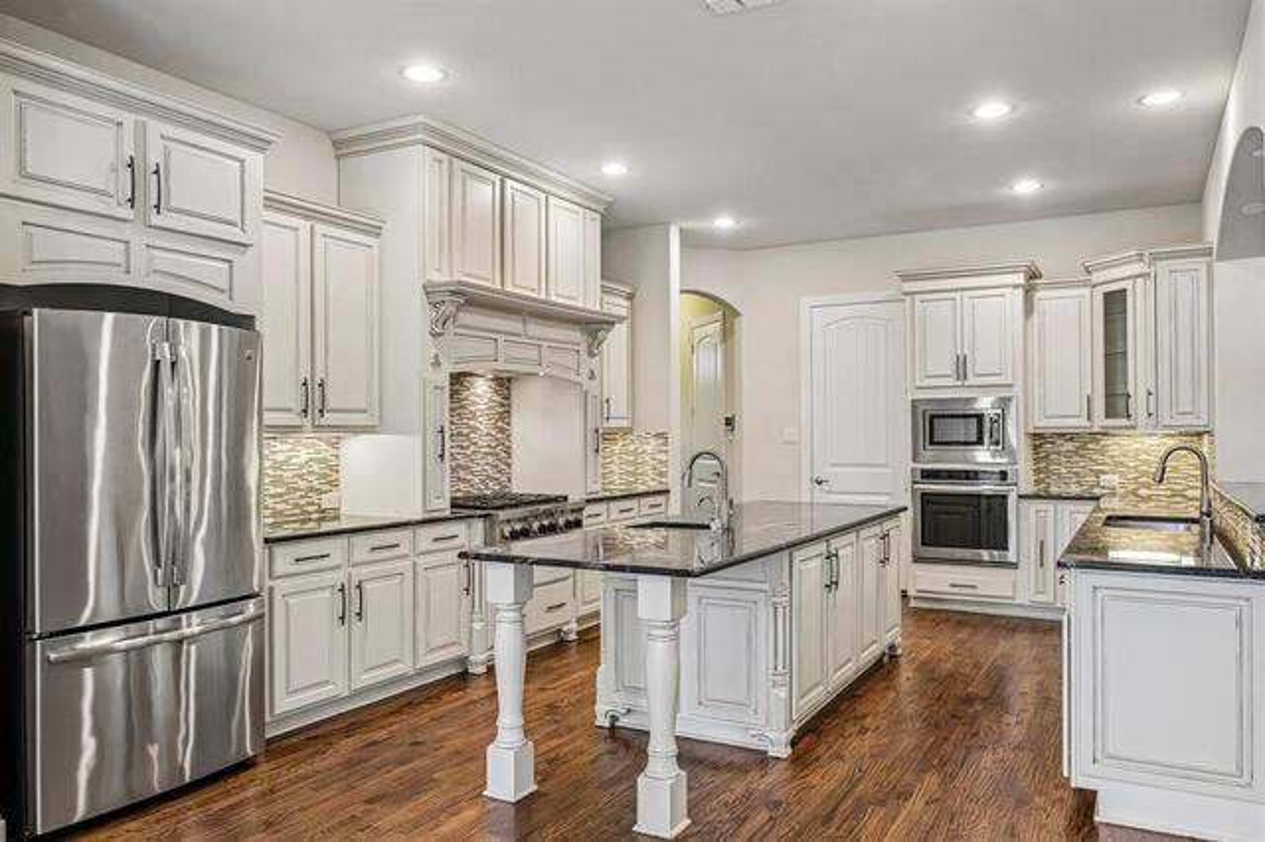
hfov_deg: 72.6
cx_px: 632
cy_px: 421
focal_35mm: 24
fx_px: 860
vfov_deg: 52.1
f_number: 8
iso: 400
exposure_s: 1/10
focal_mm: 24.5
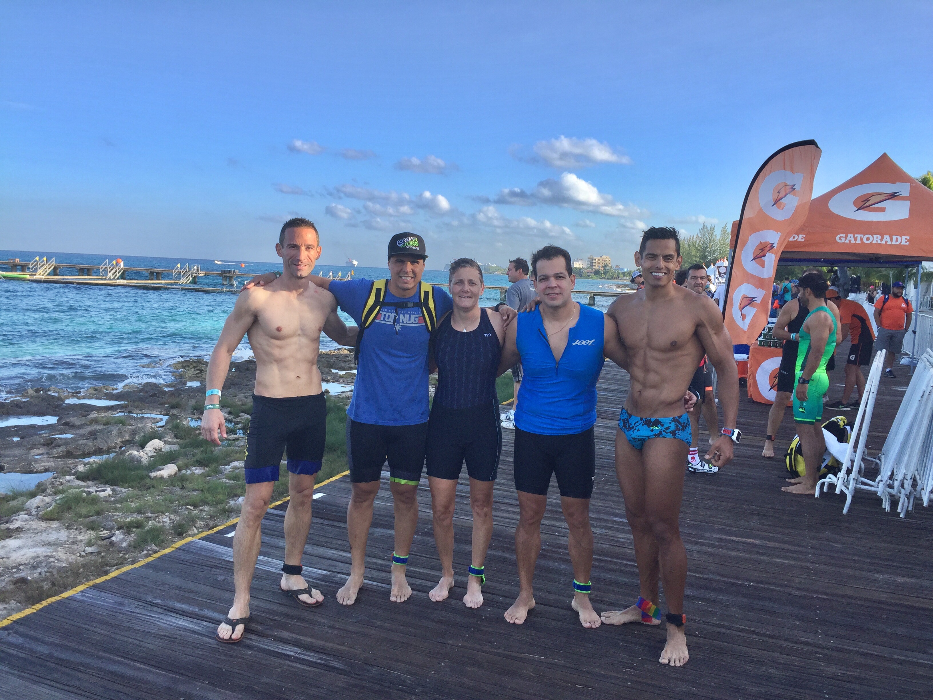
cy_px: 350
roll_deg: -2.3
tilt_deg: -4.7
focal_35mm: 29
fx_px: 782
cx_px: 466
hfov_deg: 61.7
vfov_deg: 48.2
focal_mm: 4.15
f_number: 2.2
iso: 32
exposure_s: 1/732
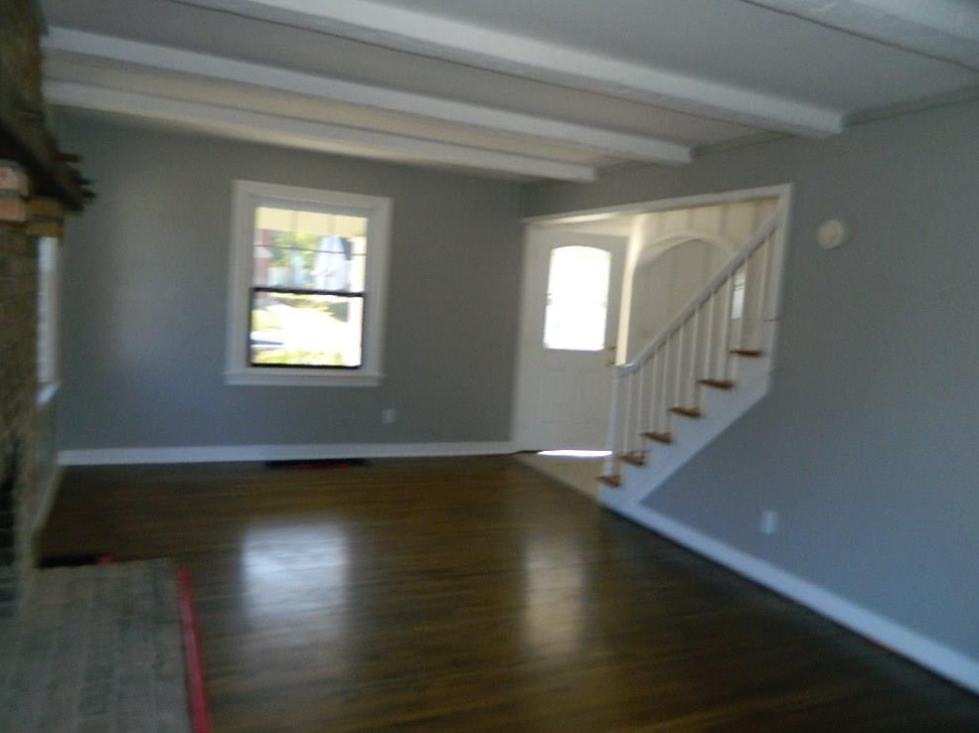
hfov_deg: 67.3
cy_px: 378
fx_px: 735
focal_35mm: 26
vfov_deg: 53.0
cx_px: 476
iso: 320
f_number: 8.7
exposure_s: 1/30
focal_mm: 4.5
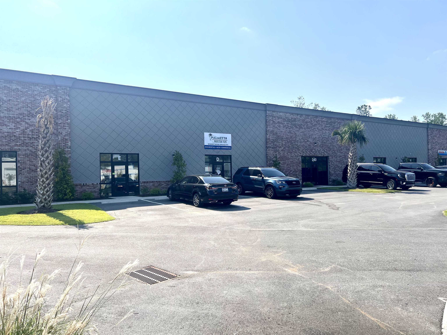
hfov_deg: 67.3
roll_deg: +1.3
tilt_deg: +2.7
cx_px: 224
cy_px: 168
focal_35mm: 26
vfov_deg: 53.1
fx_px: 336
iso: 50
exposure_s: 1/5882
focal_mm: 5.7
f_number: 1.5
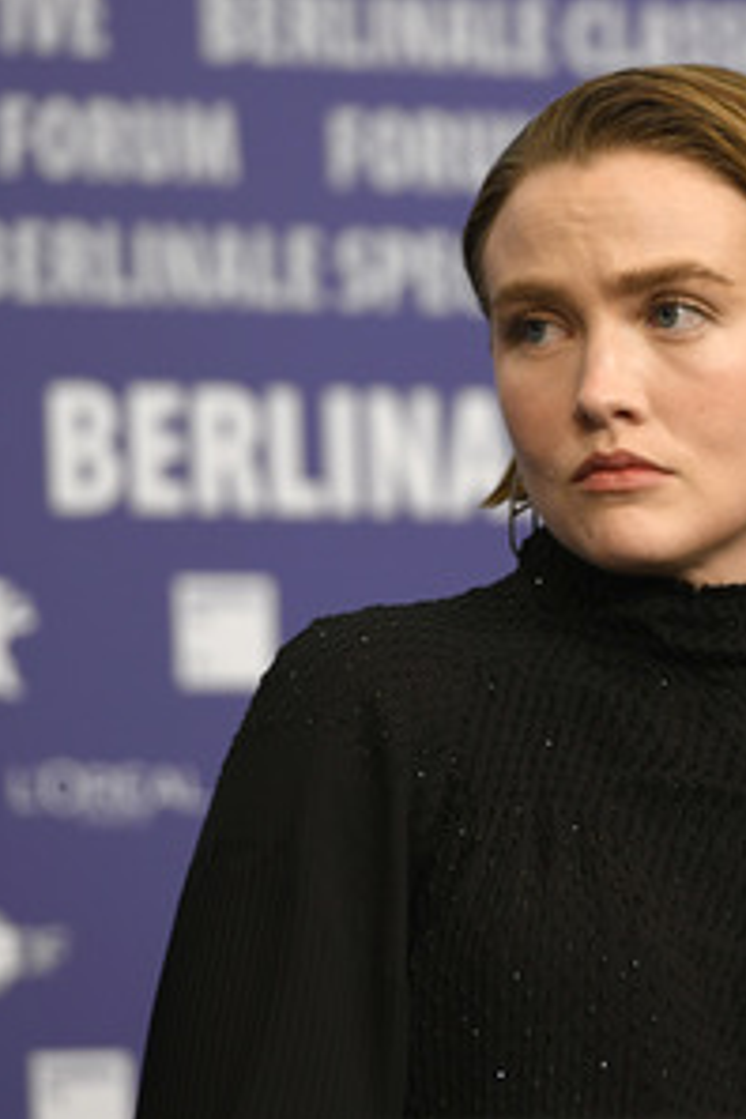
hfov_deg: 4.5
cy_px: 561
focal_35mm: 304
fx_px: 9449
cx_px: 650
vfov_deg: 6.8
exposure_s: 1/200
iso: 1000
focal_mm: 200
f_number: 4
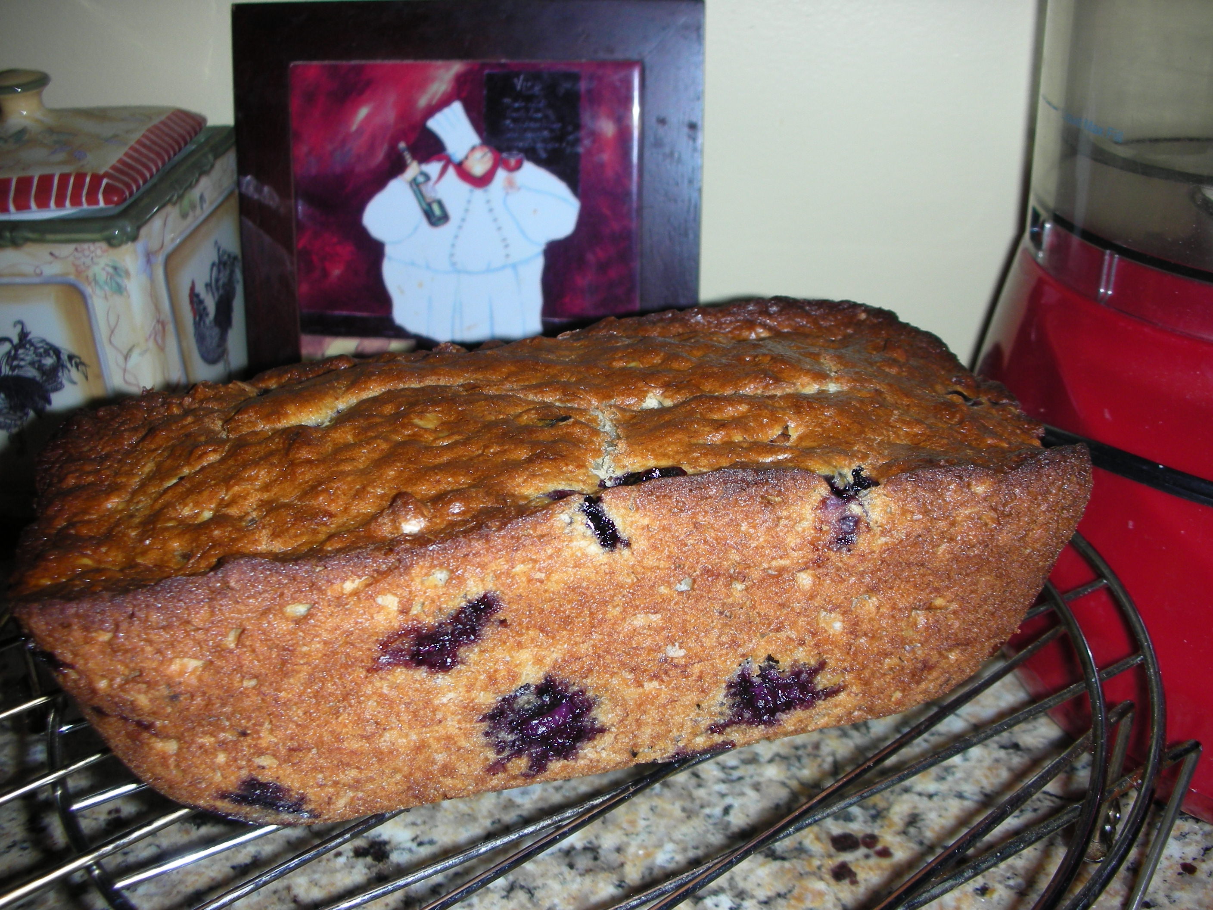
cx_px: 606
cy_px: 455
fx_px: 1226
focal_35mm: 35
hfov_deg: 52.6
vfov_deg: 40.7
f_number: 8.5
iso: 71
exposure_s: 1/60.1
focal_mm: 5.8
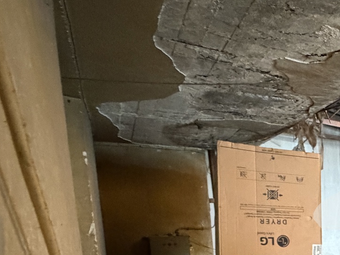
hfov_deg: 37.3
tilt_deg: -4.8
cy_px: 261
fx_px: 364
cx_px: 413
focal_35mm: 37
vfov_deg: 34.8
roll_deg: +1.6
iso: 1250
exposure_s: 1/25
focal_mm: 2.22
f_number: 2.2
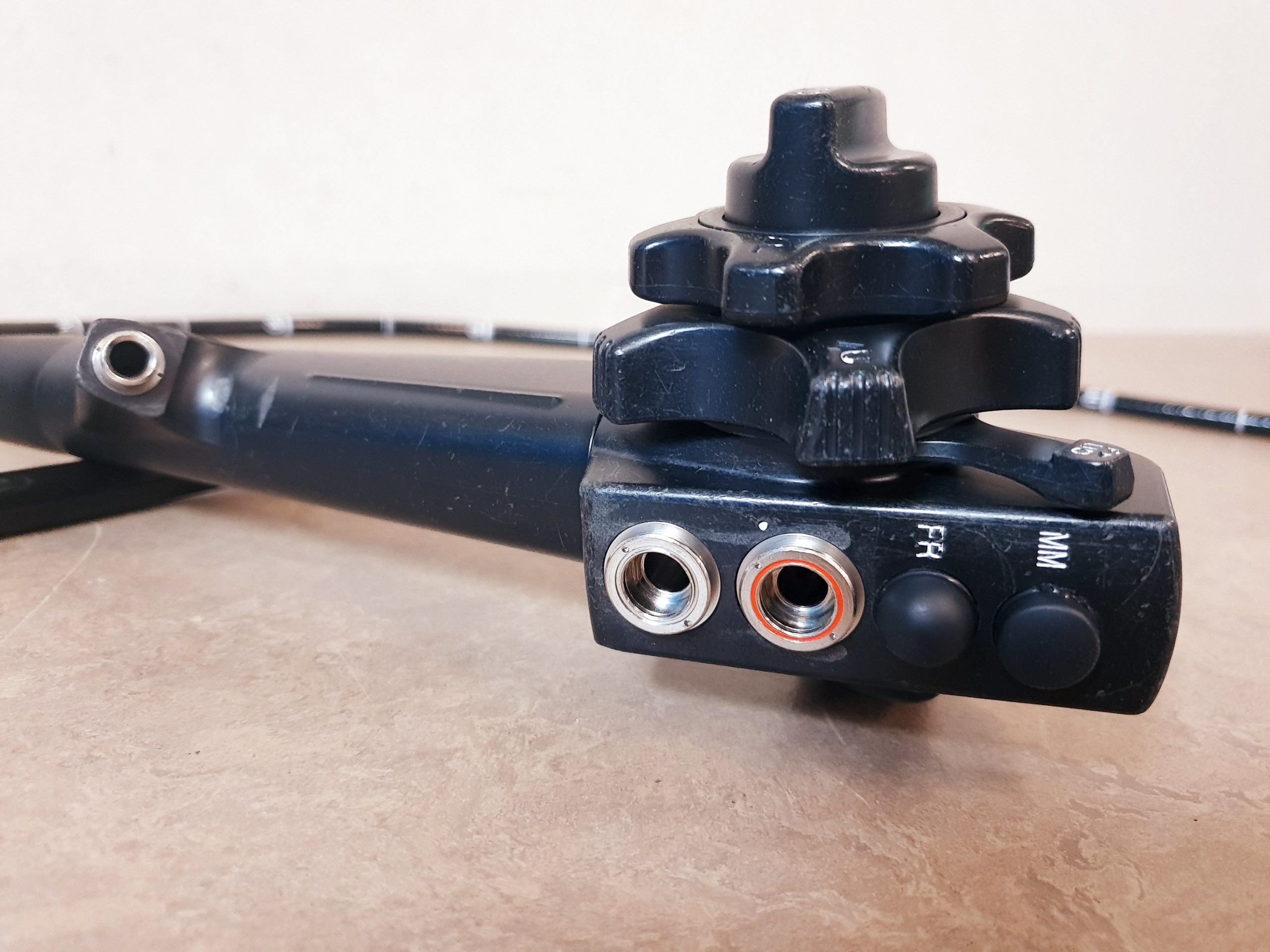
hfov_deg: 67.3
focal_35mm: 26
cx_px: 635
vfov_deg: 53.1
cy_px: 476
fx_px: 954
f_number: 1.5
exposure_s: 1/50
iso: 320
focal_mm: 4.3
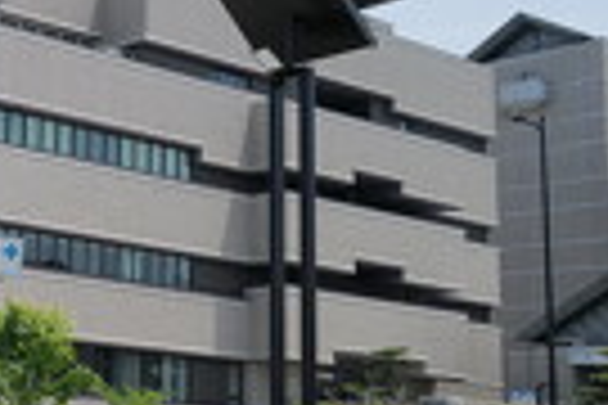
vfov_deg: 16.4
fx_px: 1402
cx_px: -140
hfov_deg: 22.4
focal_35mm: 83
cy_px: 227
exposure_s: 1/1250
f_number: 6.3
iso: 400
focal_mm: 28
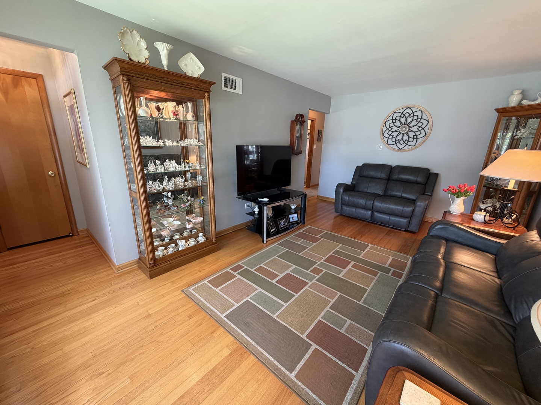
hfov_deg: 102.1
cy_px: 202
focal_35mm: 14
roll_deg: -1.8
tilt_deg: -15.4
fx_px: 219
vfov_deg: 85.7
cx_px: 270
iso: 250
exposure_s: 1/60
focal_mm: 2.22
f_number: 2.2
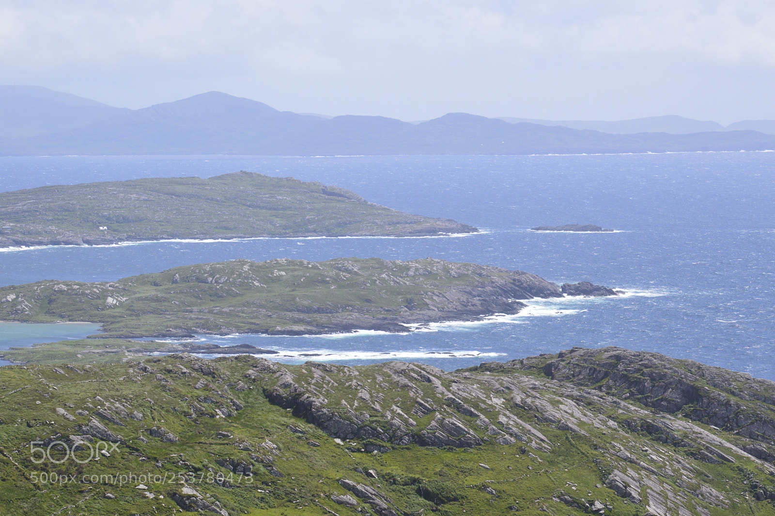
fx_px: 2420
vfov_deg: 12.2
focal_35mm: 112
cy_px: 258
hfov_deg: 18.2
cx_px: 388
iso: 400
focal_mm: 75
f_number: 11
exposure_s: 1/500
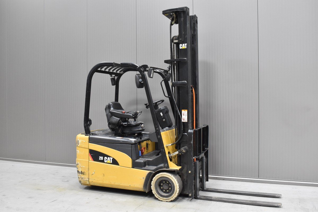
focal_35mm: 34
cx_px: 159
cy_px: 106
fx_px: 305
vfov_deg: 38.4
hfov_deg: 55.1
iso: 1600
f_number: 5.6
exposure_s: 1/25
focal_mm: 23
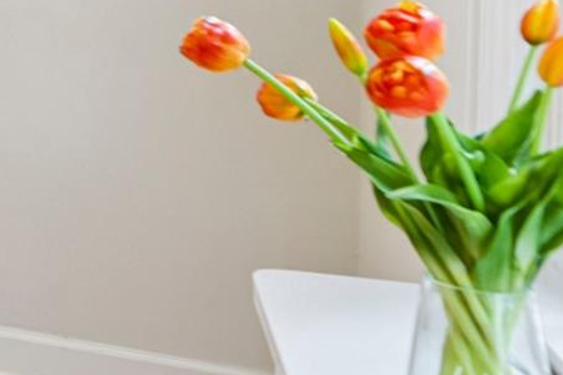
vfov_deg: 17.4
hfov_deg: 18.3
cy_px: -120
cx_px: -564
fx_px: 1141
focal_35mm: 73
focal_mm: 16
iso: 160
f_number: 9
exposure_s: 1/30
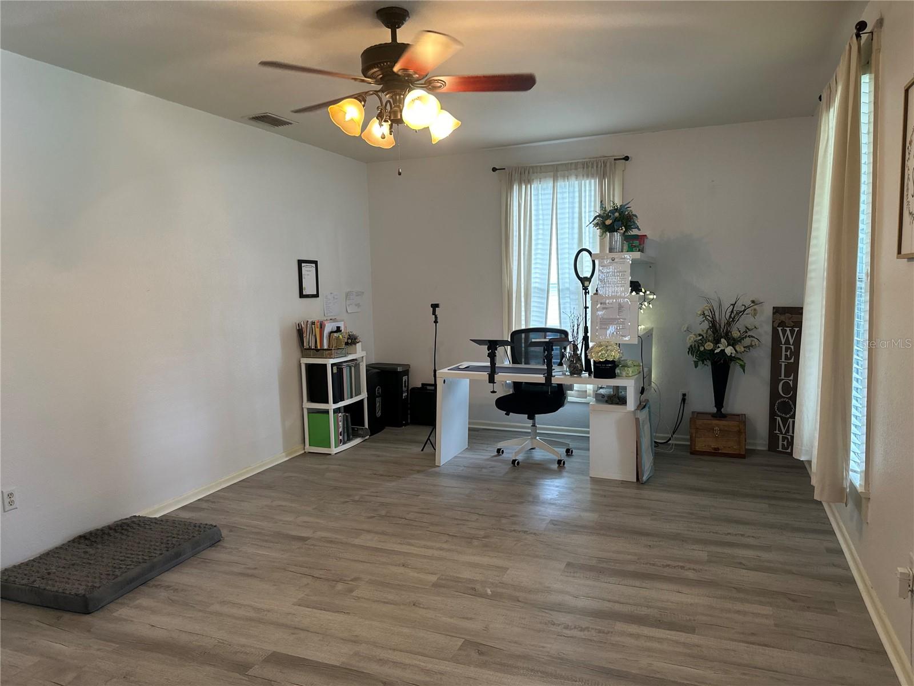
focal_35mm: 24
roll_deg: +0.6
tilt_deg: -5.0
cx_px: 457
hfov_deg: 71.6
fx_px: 634
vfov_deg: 56.8
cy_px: 343
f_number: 1.78
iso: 160
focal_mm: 6.86
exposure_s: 1/60
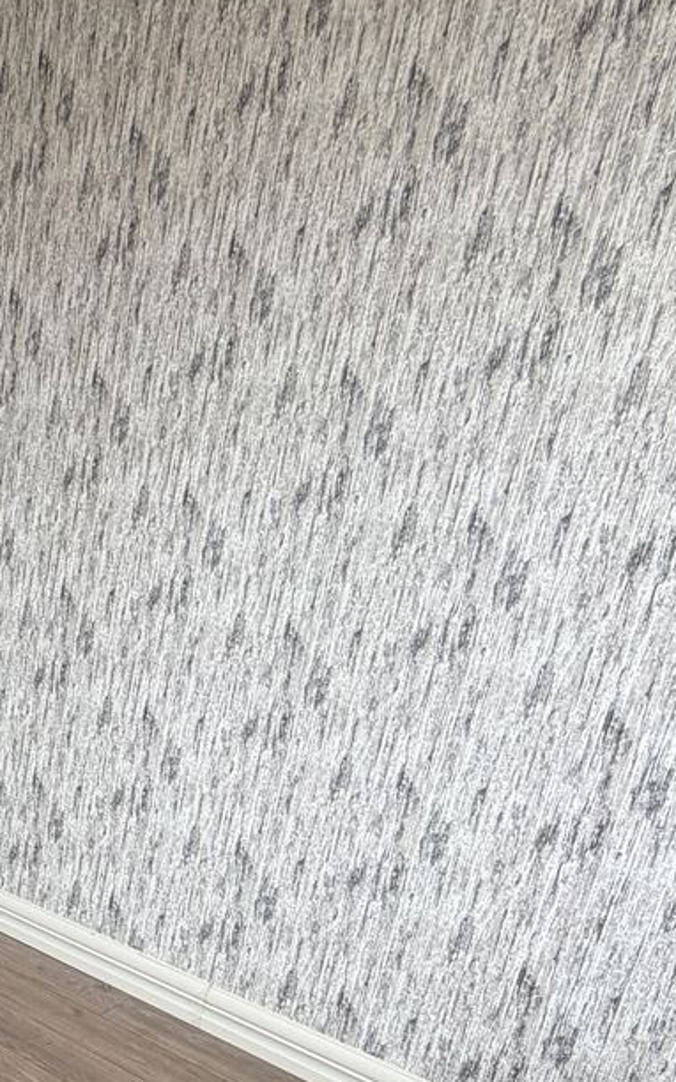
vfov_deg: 54.0
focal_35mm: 35
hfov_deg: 25.4
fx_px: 1031
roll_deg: -0.4
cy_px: 740
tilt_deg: -19.1
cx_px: -380
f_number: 2.2
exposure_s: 1/100
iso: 80
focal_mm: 2.22
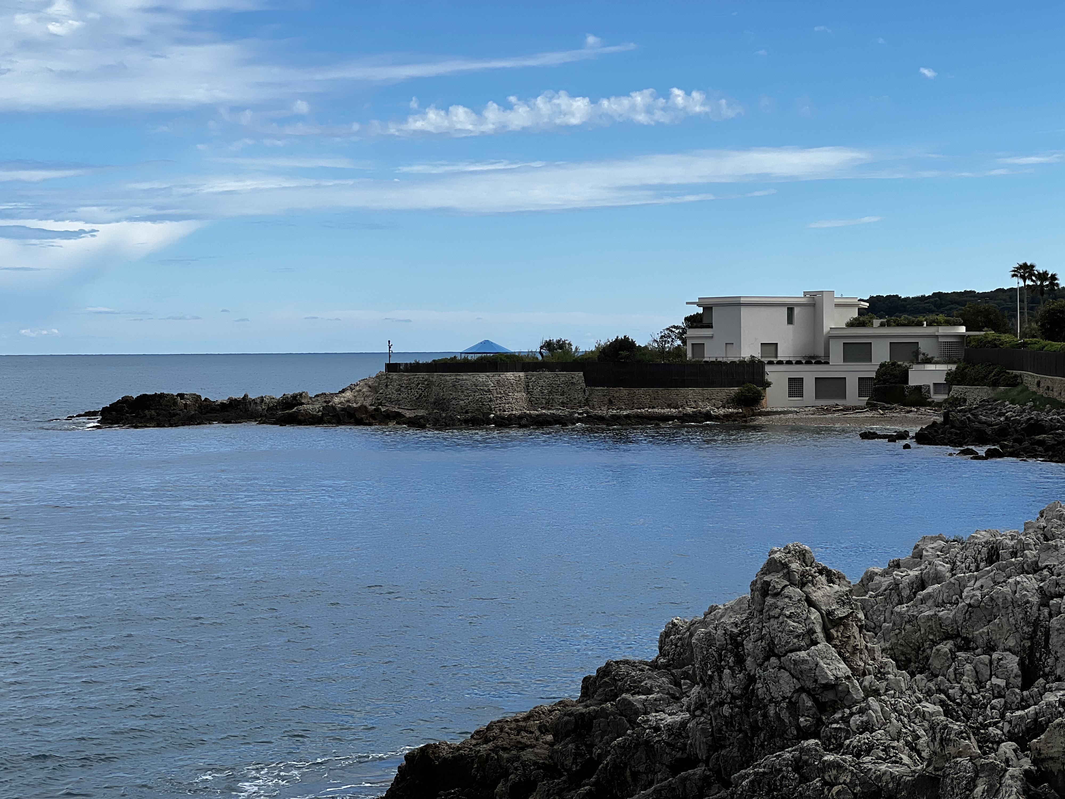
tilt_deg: -0.6
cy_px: 400
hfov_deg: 25.3
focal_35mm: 77
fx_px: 2369
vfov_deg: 19.1
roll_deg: +0.7
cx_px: 532
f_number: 2.8
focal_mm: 9
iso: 32
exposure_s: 1/943
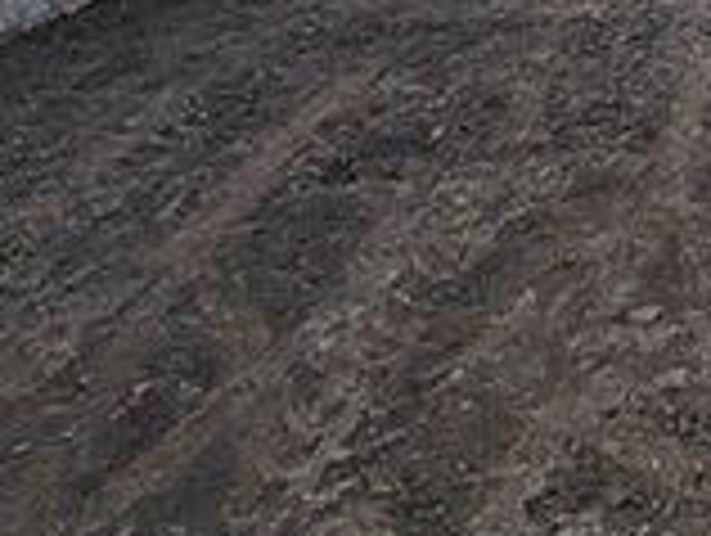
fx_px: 1090
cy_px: -441
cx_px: 918
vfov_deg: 19.8
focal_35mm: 53
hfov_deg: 29.3
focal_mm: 1.83
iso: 49
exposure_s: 1/4808
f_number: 2.2
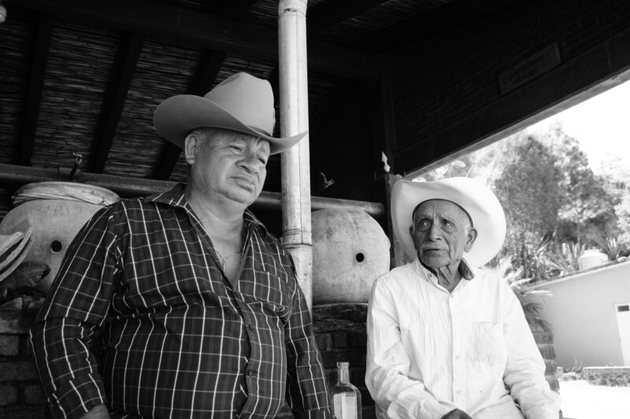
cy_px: 210
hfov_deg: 57.2
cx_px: 315
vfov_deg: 40.0
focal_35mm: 33
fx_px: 577
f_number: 5
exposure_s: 1/60
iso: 100
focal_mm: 22
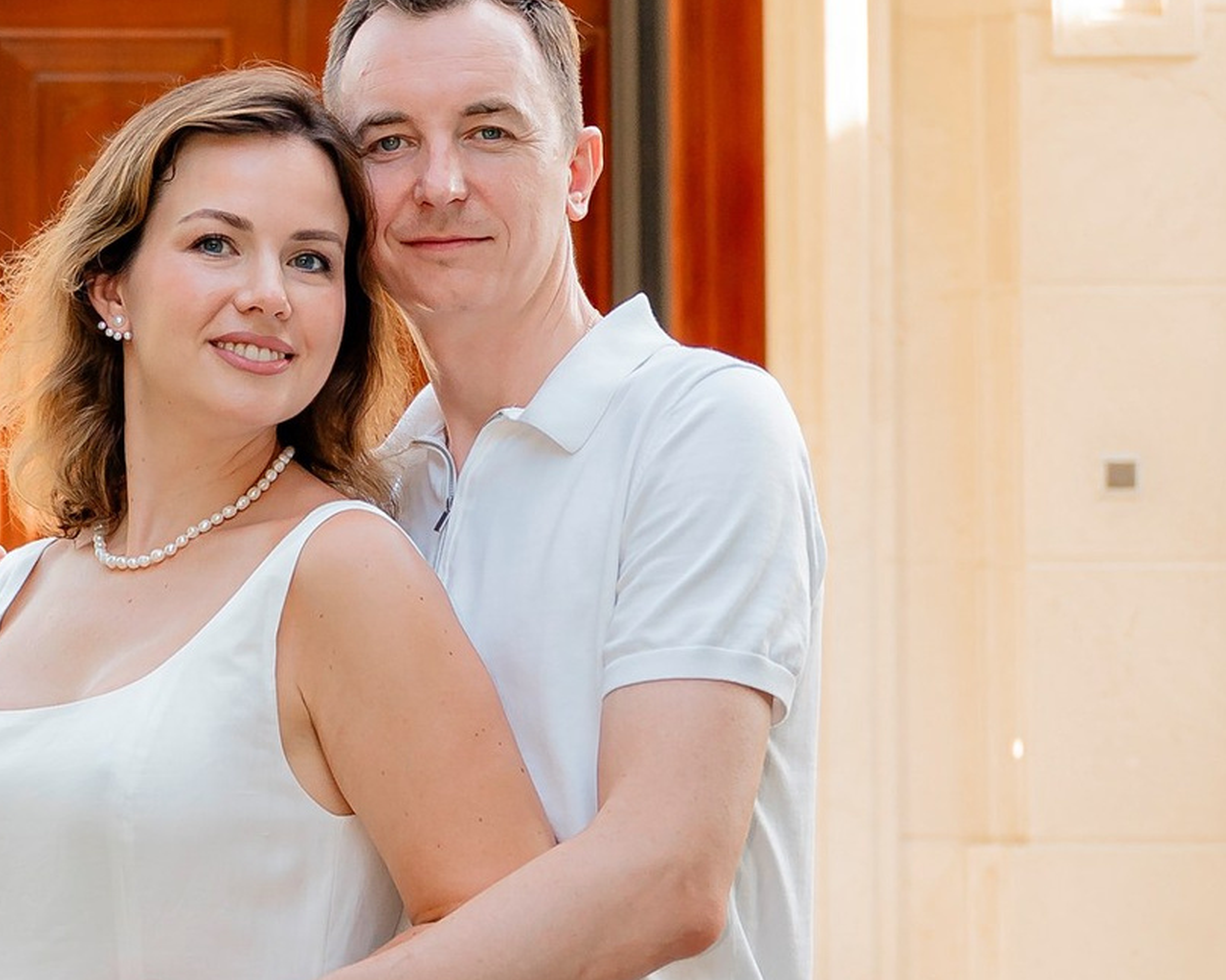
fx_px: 5349
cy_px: 401
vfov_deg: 10.5
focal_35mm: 147
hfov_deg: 13.0
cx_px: 171
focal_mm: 33.1
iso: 250
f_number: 2.8
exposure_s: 1/320
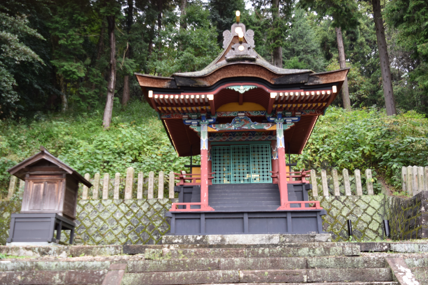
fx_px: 428
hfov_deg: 53.1
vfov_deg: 36.9
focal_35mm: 36
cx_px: 214
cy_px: 142
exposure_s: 1/100
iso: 400
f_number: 5
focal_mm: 24
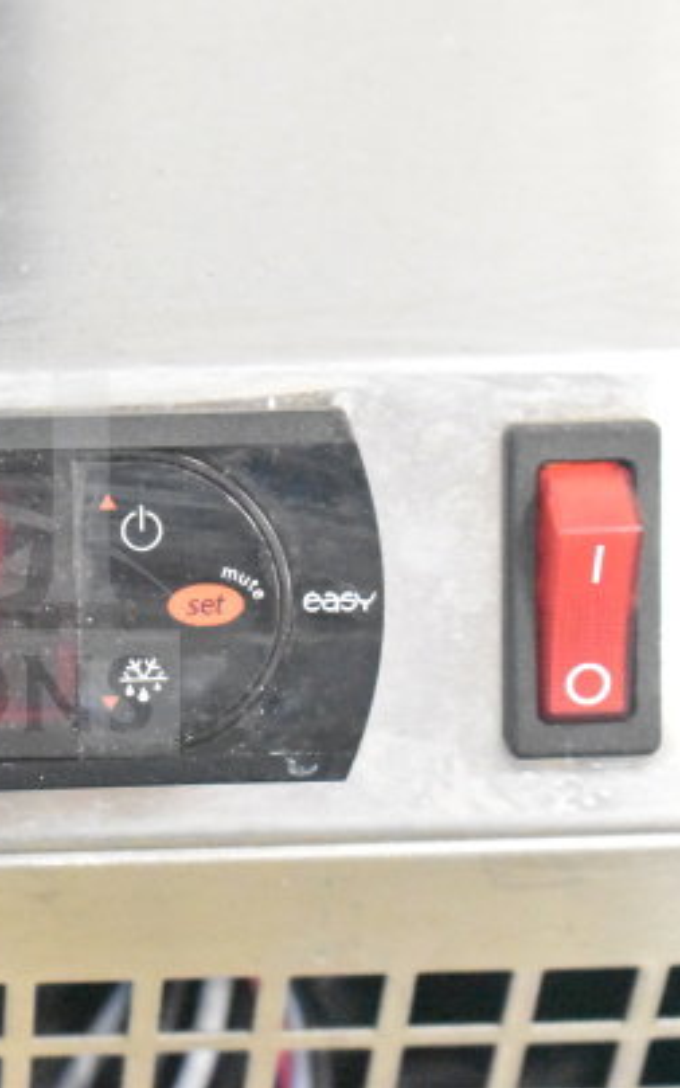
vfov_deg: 16.5
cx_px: -124
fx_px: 3760
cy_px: 544
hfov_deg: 10.2
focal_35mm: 127
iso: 25600
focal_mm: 55
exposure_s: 1/100
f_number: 5.6
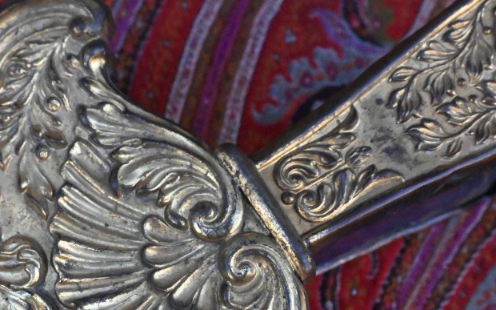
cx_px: 188
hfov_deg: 27.2
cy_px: 252
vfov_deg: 17.1
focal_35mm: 75
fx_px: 1020
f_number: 6.3
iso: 11400
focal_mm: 25.5
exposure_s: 1/4000
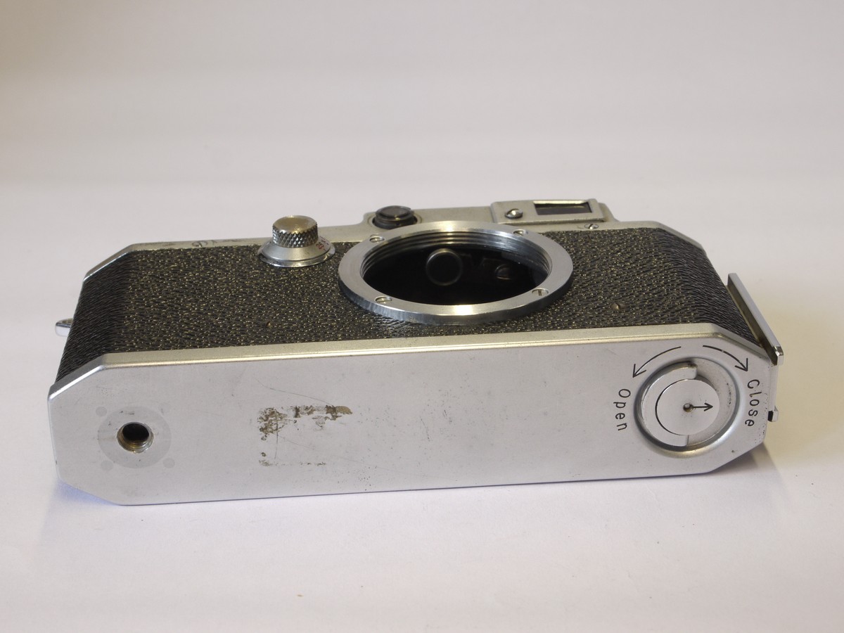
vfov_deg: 21.6
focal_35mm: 68
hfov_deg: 28.6
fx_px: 1658
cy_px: 316
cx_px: 422
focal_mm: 34
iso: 400
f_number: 11
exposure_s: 1/15
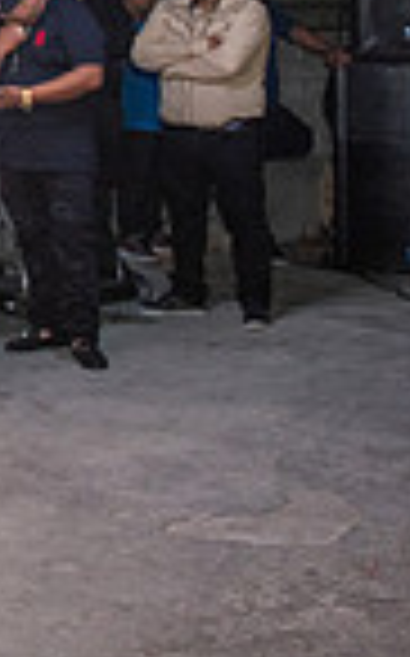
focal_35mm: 97
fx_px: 1738
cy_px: -101
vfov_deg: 20.3
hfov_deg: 10.9
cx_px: -640
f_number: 3.2
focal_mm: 24
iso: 800
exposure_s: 1/160
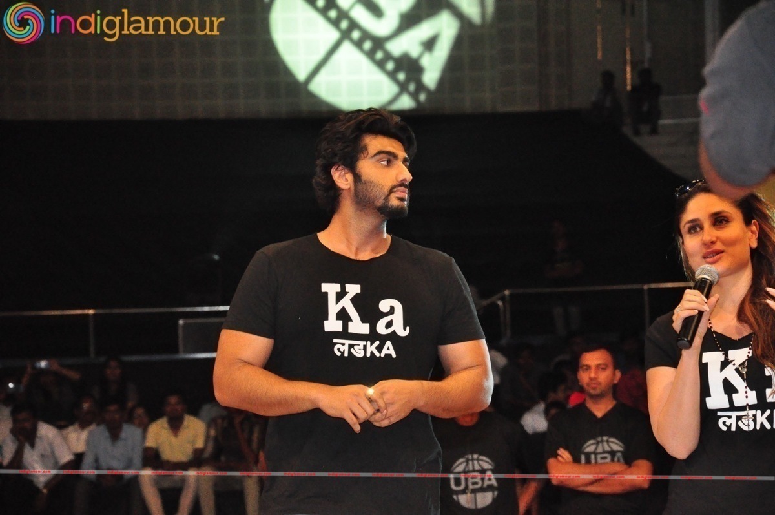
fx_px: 3386
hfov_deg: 13.1
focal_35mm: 158
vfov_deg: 8.7
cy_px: 258
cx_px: 388
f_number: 5.6
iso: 3200
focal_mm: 105
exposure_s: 1/125
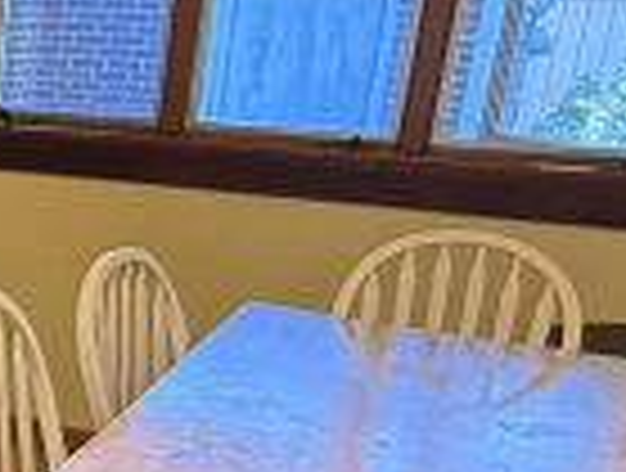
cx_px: -299
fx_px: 1215
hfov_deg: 23.5
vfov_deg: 21.8
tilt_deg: -14.4
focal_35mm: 67
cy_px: 364
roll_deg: -0.3
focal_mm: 2.22
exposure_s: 1/60
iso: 500
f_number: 2.2
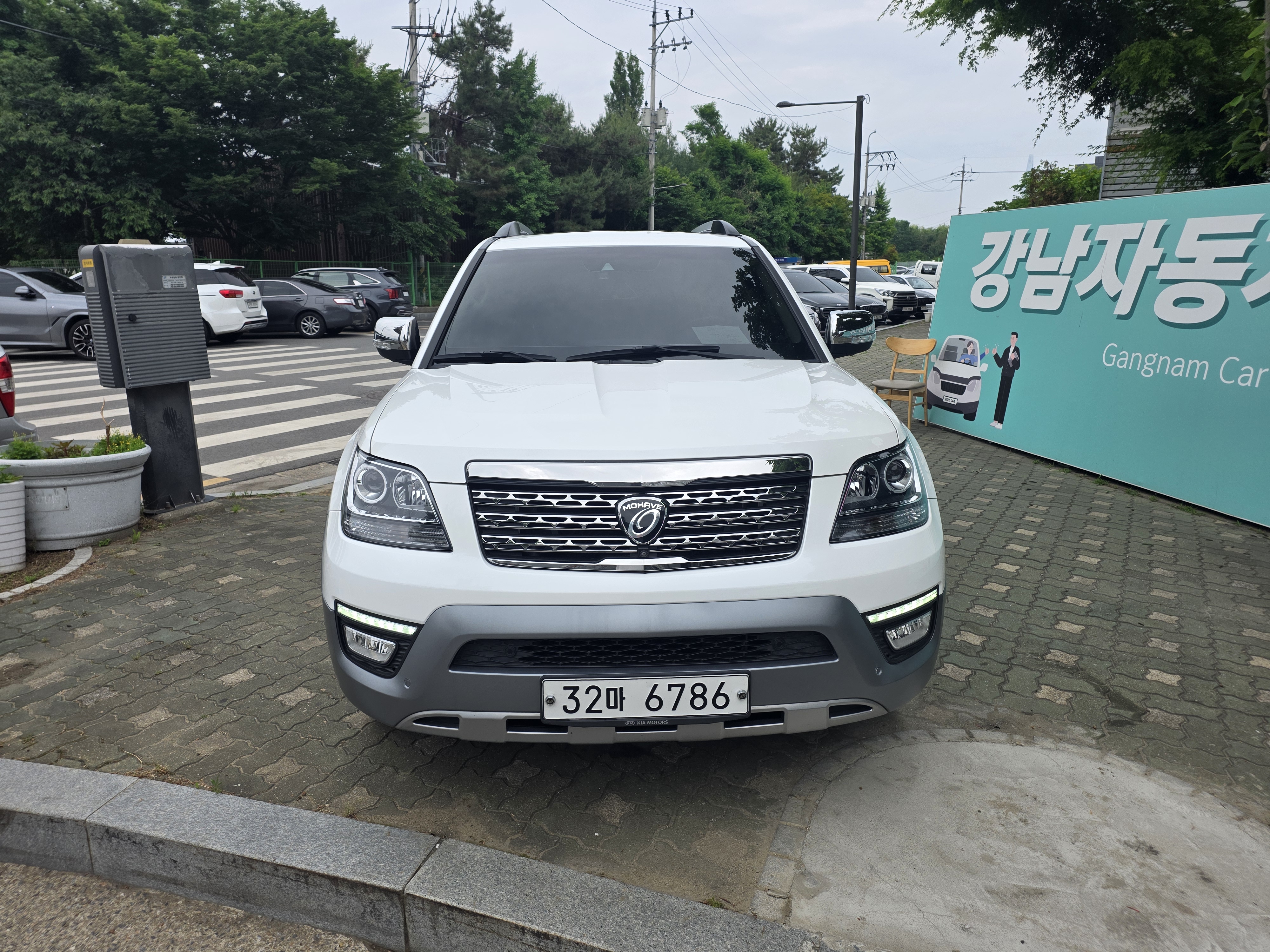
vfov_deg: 58.9
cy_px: 476
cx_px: 635
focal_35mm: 23
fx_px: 844
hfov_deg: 73.9
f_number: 1.7
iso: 80
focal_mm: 6.25
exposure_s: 1/4333
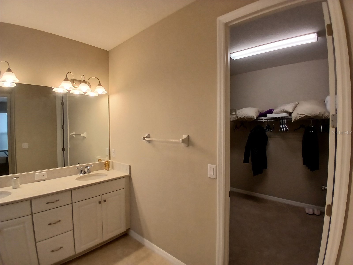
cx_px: 176
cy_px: 132
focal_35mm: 17
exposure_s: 1/60
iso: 100
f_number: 2.2
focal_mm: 1.4
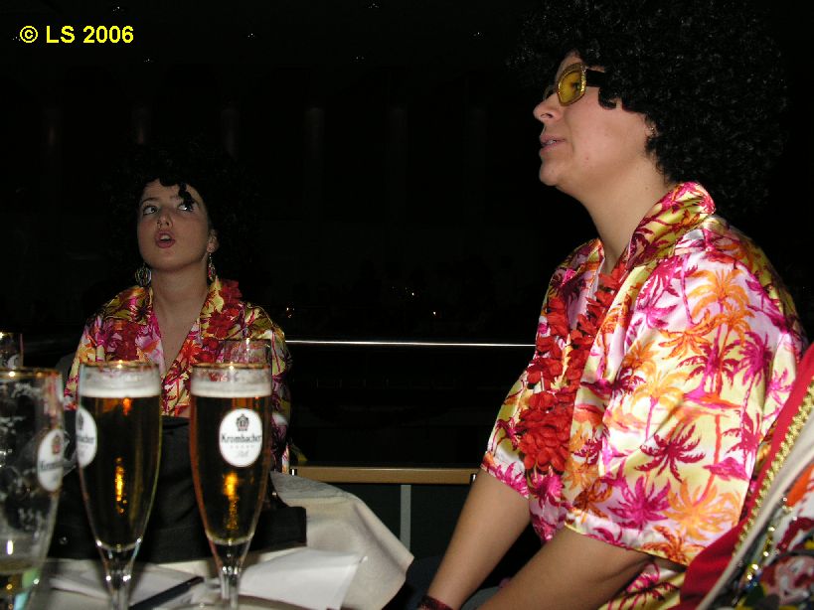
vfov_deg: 36.0
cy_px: 305
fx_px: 940
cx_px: 407
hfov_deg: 46.8
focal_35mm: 40
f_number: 4.1
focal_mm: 10.2
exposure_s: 1/60.1
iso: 100
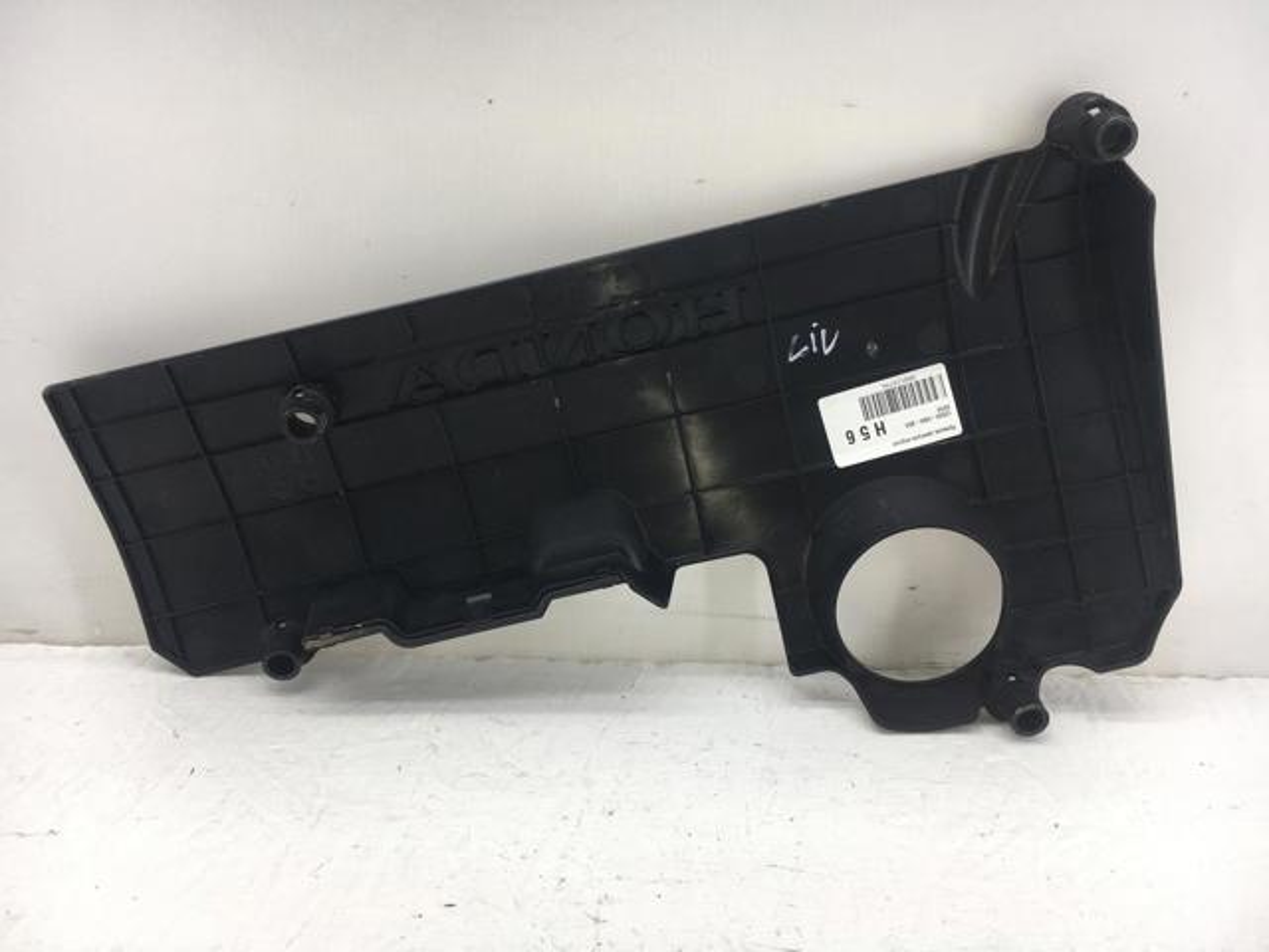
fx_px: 1063
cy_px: 476
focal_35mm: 29
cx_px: 634
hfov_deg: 61.7
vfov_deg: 48.2
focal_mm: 4.15
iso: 25
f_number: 2.2
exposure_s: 1/182
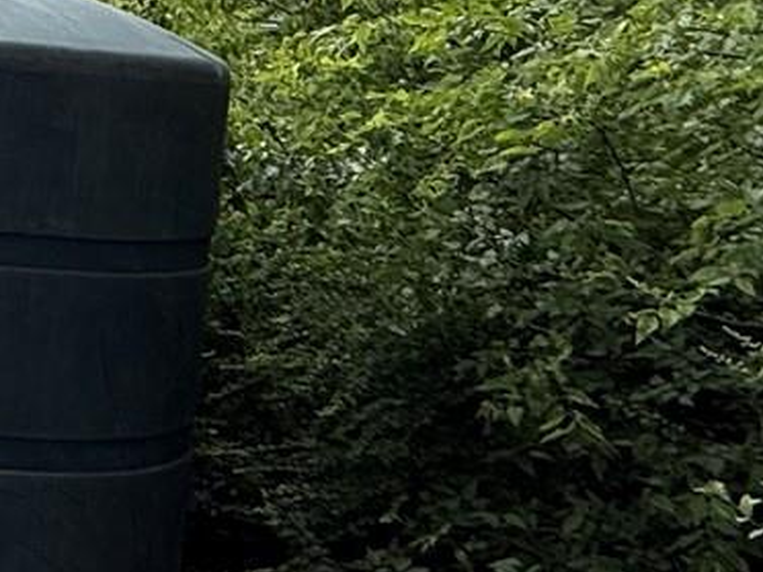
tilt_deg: +1.6
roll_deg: -1.7
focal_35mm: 77
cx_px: -773
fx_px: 1697
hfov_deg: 17.7
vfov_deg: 18.8
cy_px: 49
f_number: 2.2
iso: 64
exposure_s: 1/1497
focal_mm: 2.22
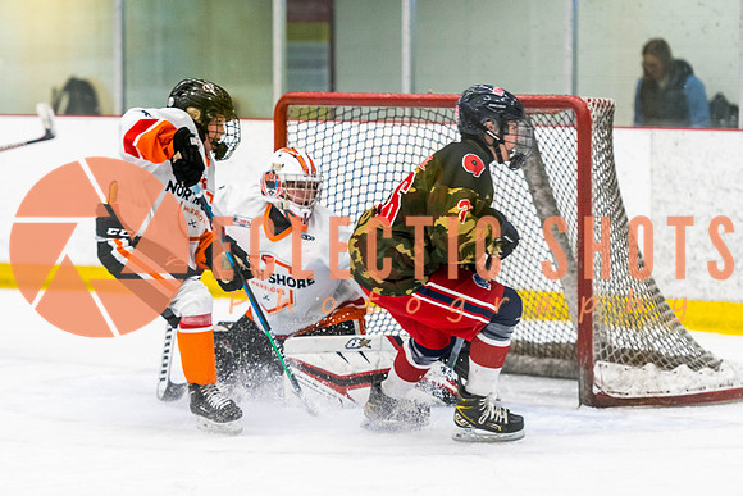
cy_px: 234
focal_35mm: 201
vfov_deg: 6.8
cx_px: 330
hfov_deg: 10.2
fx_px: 4143
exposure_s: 1/640
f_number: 2.8
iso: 1800
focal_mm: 140
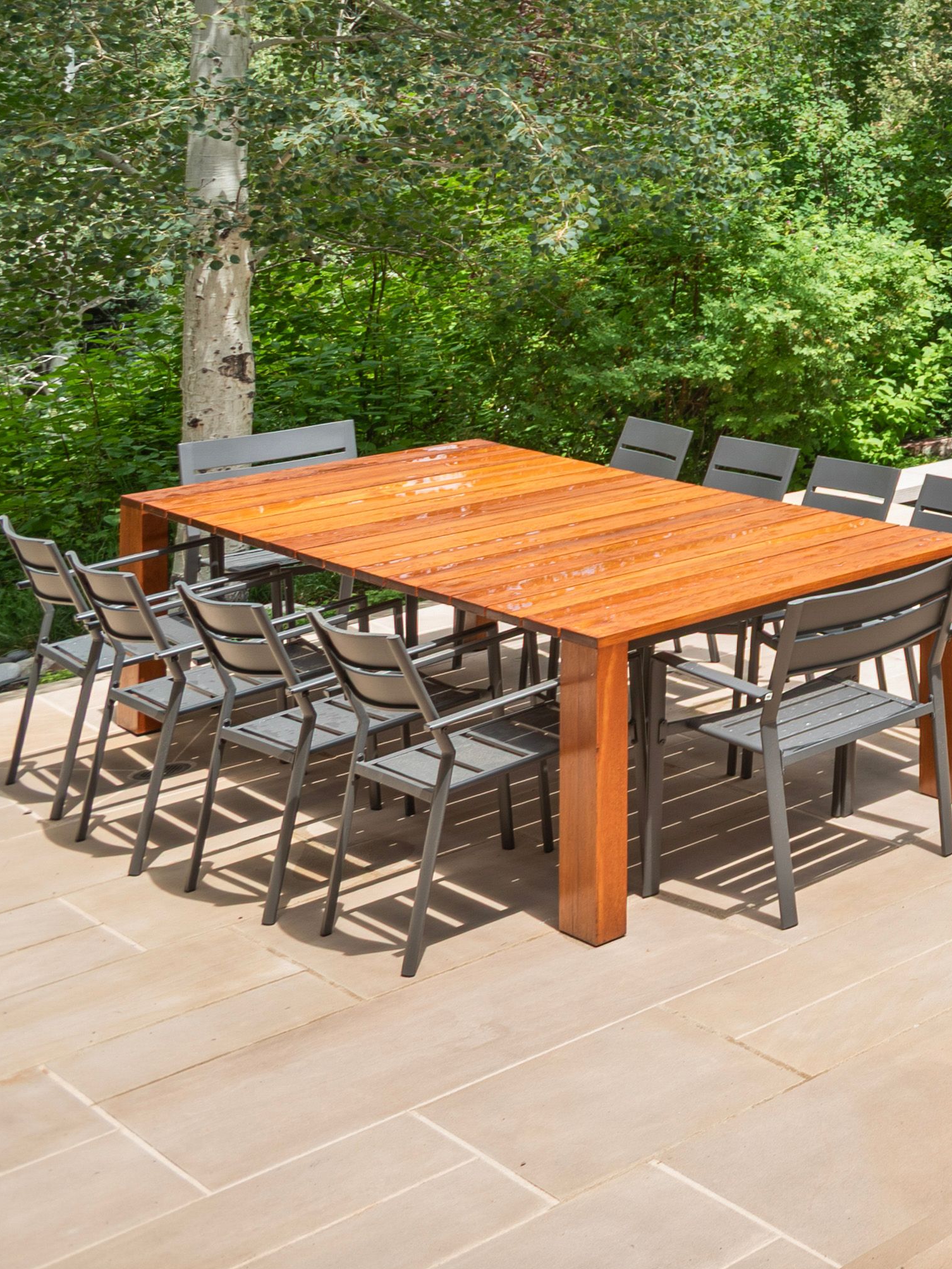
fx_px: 1797
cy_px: 15
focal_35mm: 49
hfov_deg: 19.4
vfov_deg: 35.4
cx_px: 1839
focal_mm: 17
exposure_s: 1/80
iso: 100
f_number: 7.1
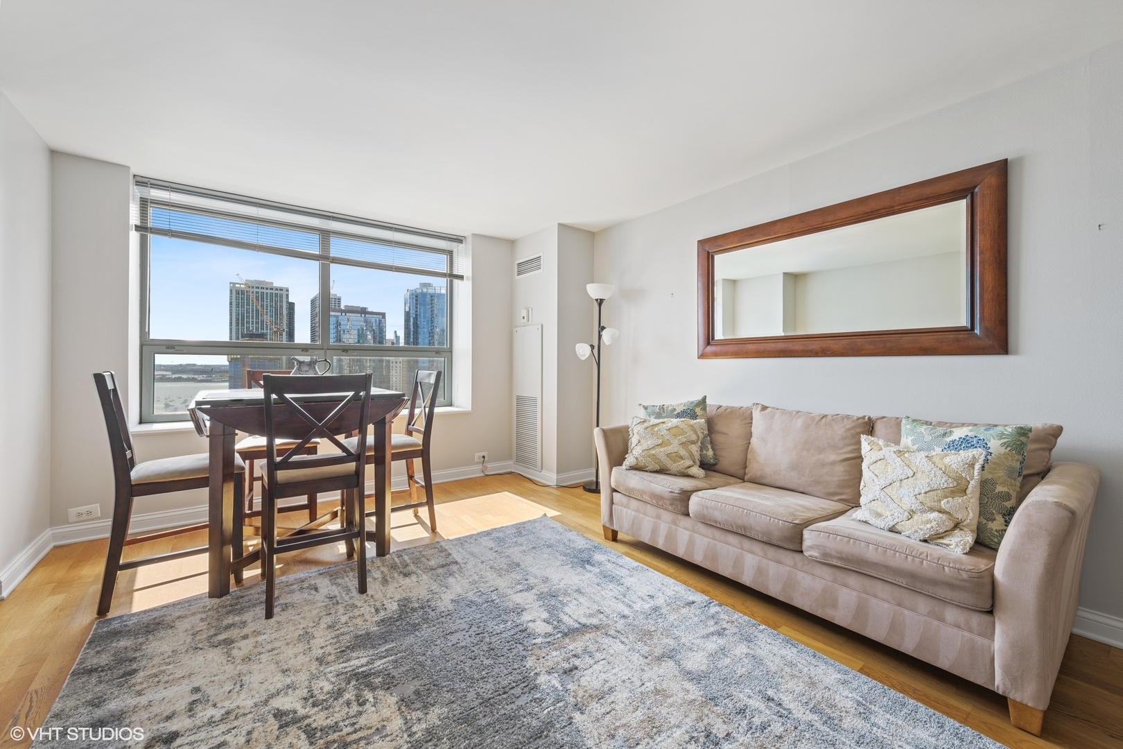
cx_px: 562
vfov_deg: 81.2
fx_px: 437
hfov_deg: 104.3
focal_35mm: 14
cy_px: 374
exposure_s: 1/6
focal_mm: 14
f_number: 8
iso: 200
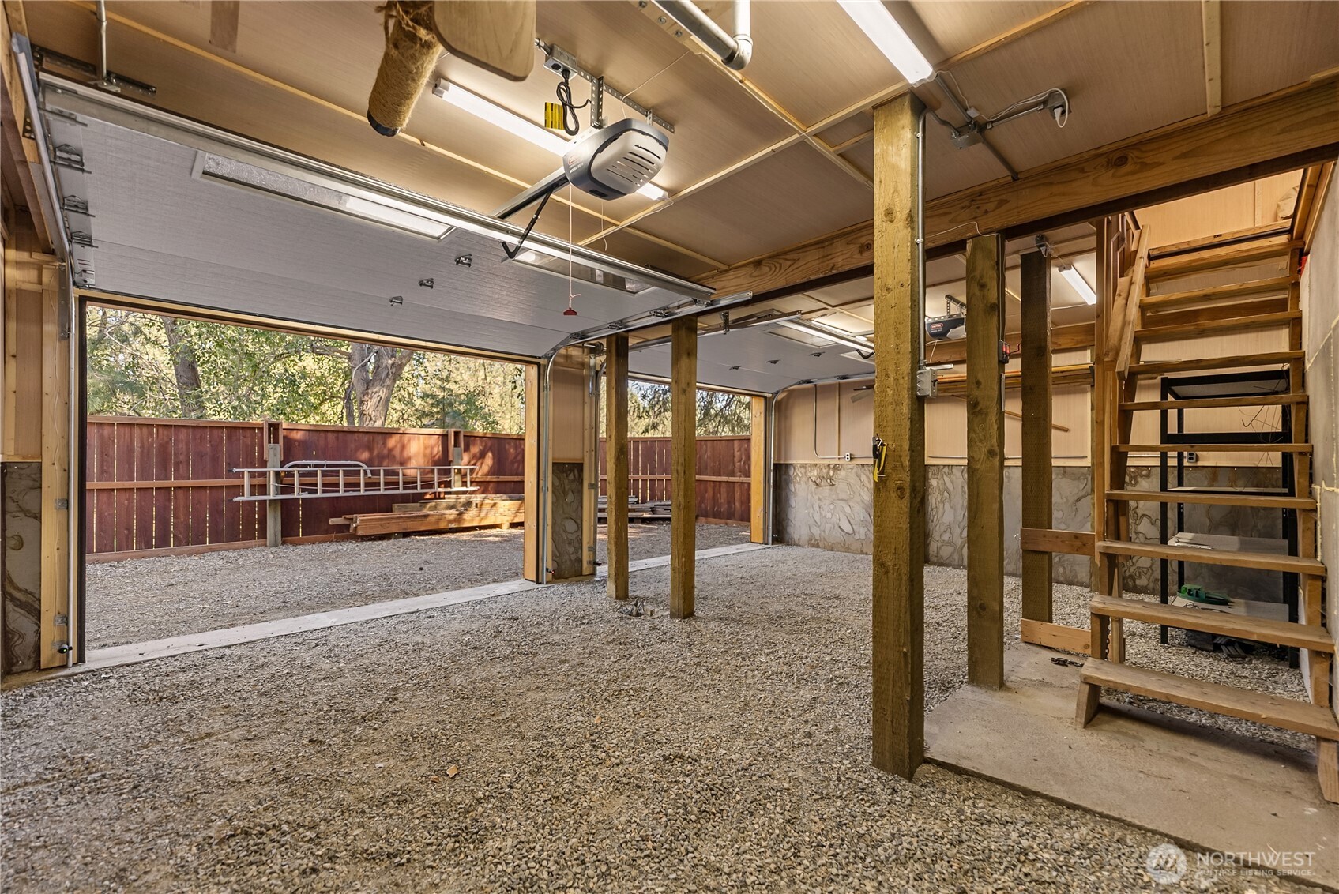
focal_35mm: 14
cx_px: 670
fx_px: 521
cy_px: 447
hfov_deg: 104.2
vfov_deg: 81.3
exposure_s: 1/15
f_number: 2.8
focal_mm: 14
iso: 400
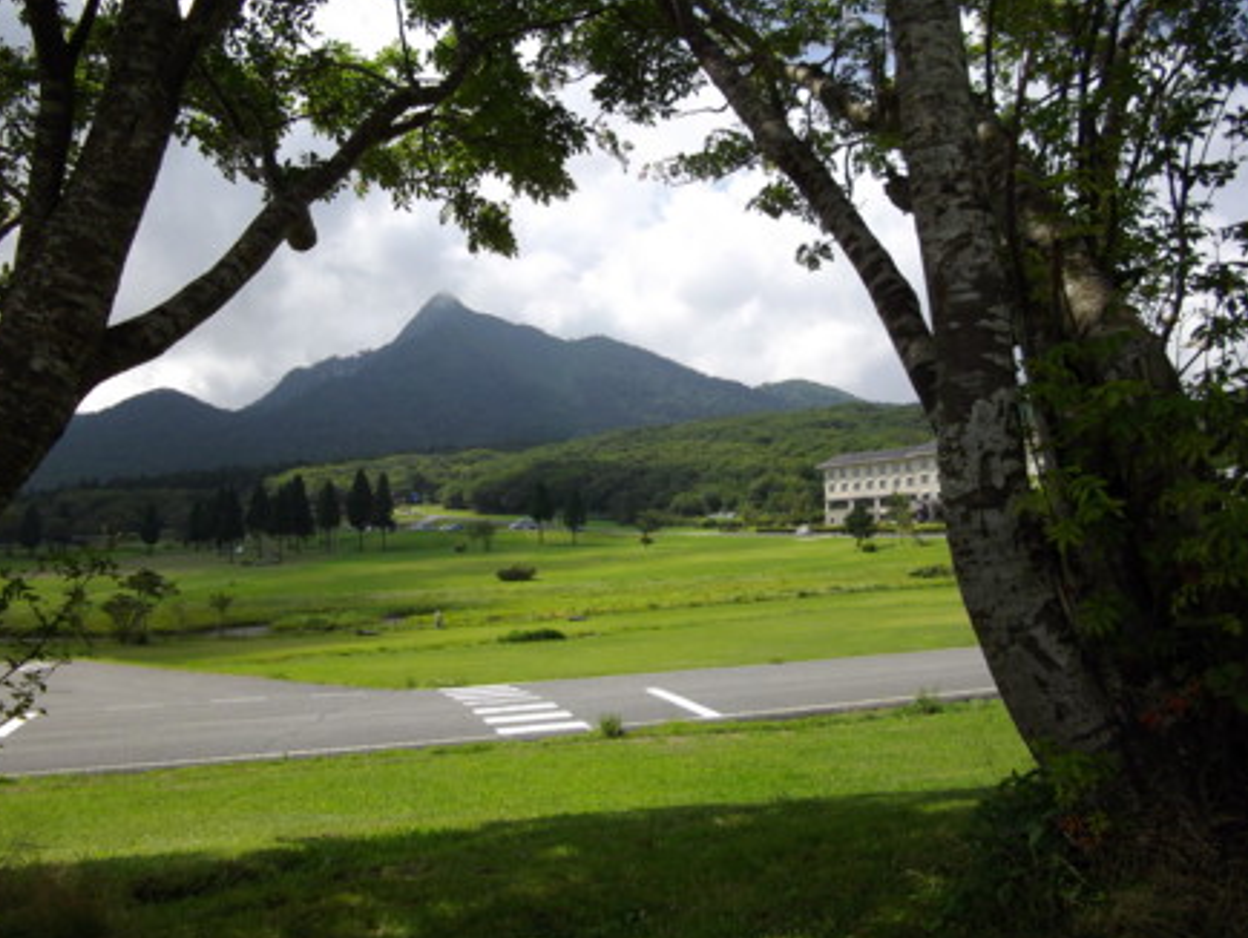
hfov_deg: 63.4
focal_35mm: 28
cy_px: 472
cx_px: 604
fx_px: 1010
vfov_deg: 49.8
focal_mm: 4.9
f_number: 3.2
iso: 100
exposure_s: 1/1000
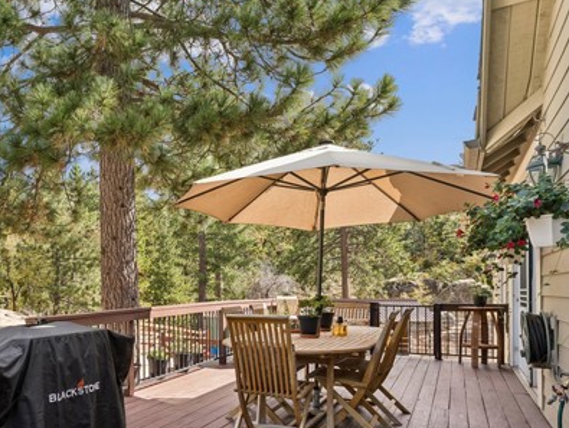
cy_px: 291
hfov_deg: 59.1
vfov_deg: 48.6
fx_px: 463
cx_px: 130
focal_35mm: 28
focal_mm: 18.1
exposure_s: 1/20
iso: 100
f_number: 13
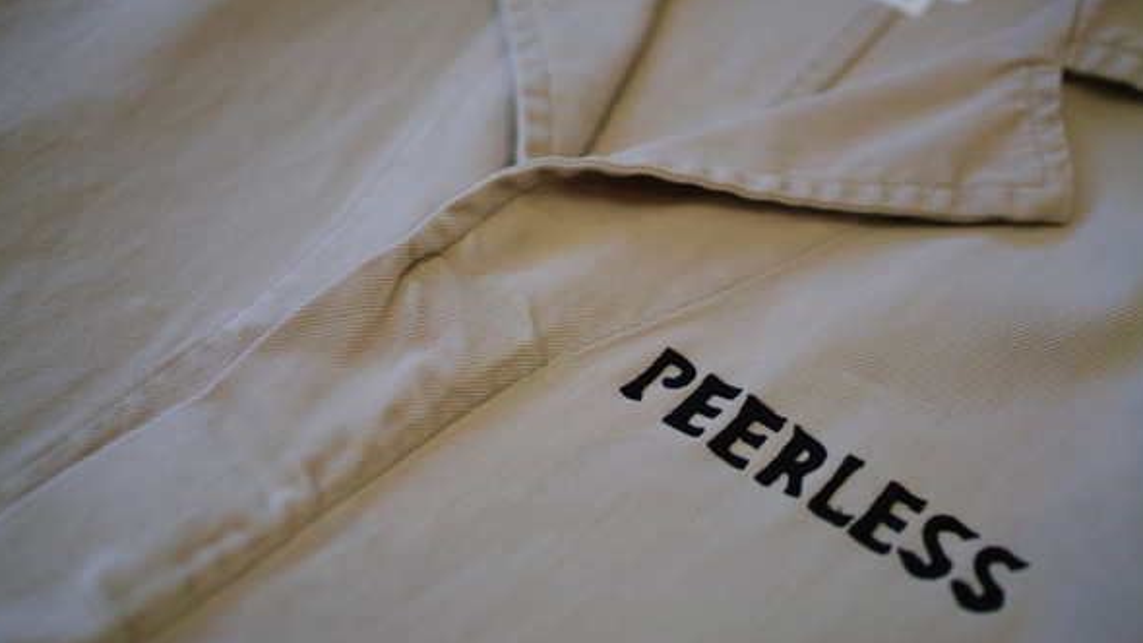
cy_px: 322
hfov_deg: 42.1
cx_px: 572
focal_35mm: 49
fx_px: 1485
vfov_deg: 24.4
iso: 100
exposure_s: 1/60
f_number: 1.4
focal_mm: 35
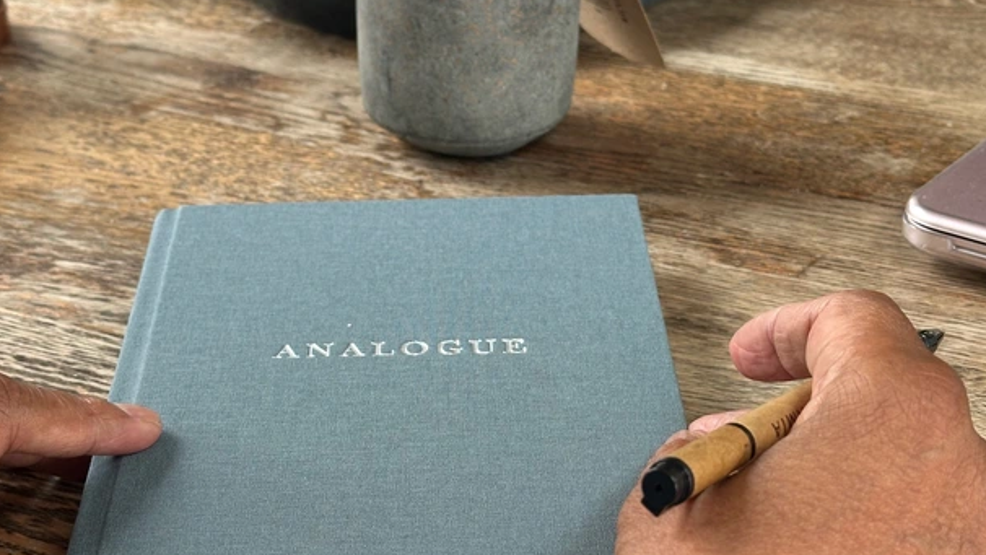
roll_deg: -0.1
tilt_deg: -29.0
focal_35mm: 76
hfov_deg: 27.9
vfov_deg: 15.9
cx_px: 521
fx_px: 1987
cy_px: 332
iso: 80
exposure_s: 1/116
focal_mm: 6.86
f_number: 1.78
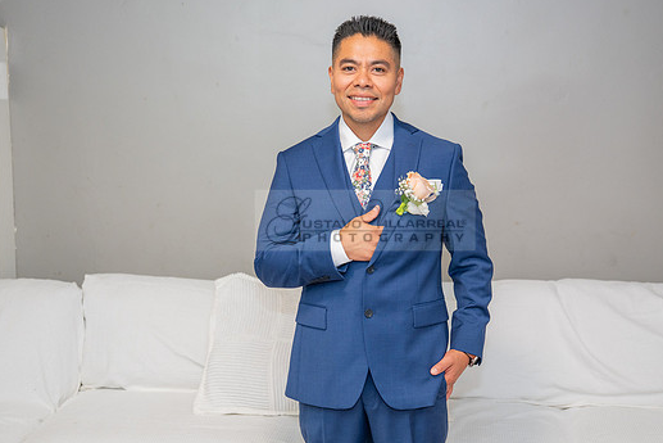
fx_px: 921
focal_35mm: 50
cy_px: 211
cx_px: 354
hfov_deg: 39.6
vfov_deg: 27.0
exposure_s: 1/125
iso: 640
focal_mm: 43
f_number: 3.2
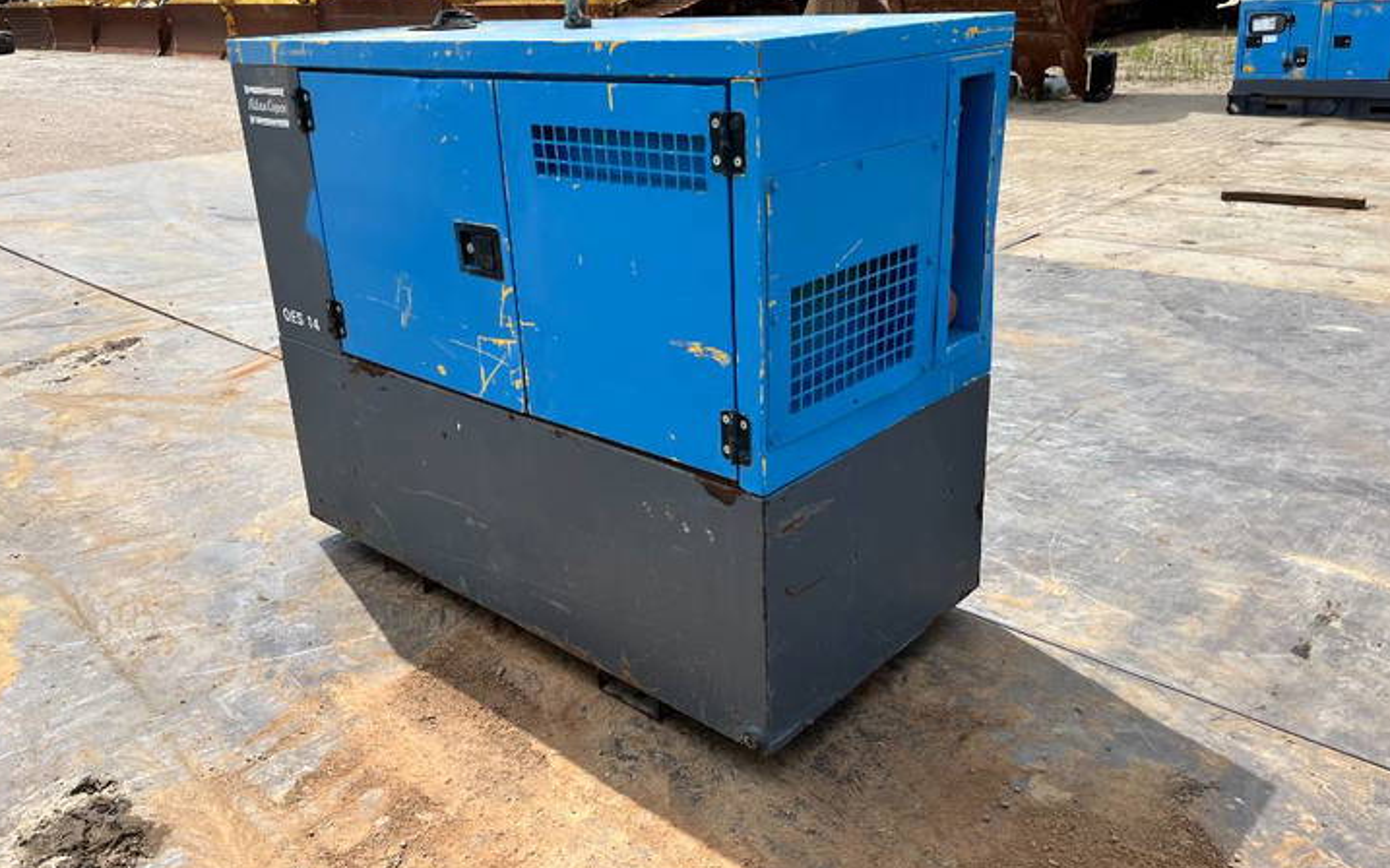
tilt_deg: -20.6
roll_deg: +3.5
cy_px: 384
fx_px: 1098
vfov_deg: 43.1
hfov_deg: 64.6
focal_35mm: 29
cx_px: 679
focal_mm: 5.1
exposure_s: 1/2268
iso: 50
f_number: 1.6
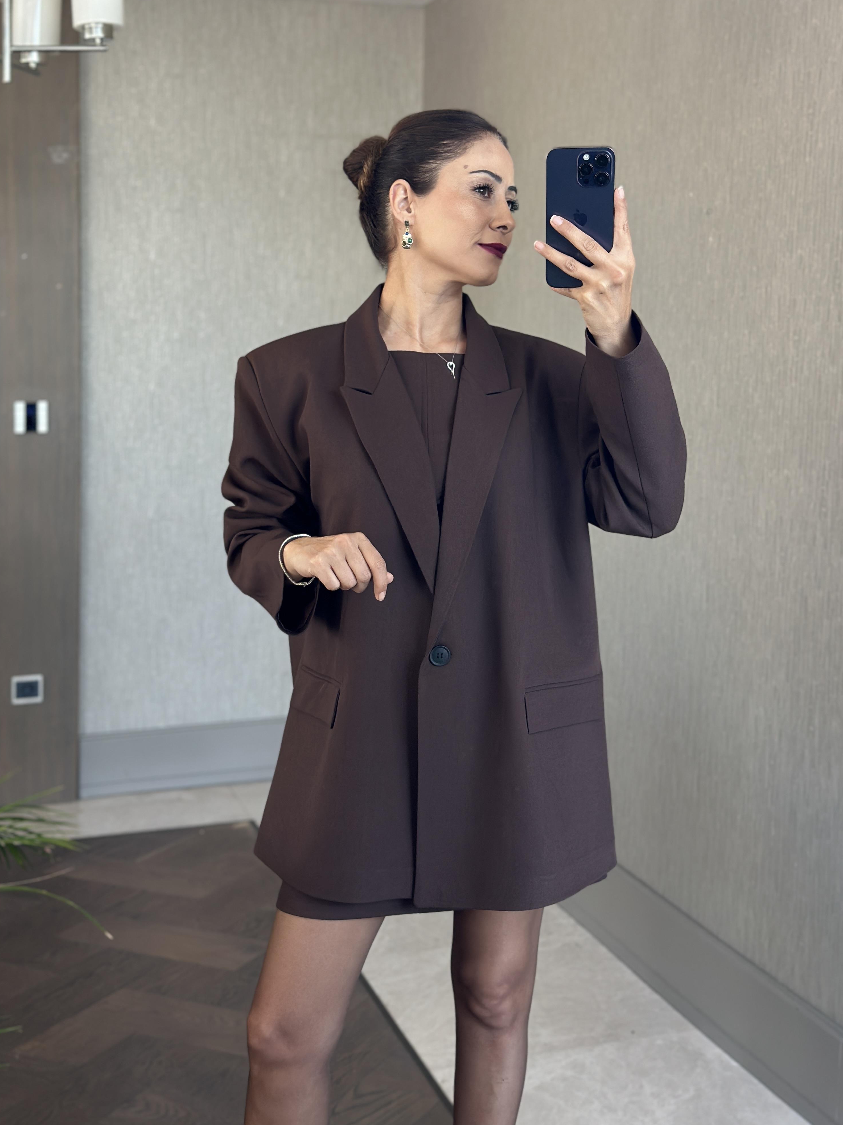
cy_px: 557
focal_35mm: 49
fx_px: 1591
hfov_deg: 29.7
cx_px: 427
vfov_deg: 38.9
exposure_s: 1/86
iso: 125
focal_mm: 6.86
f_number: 1.78
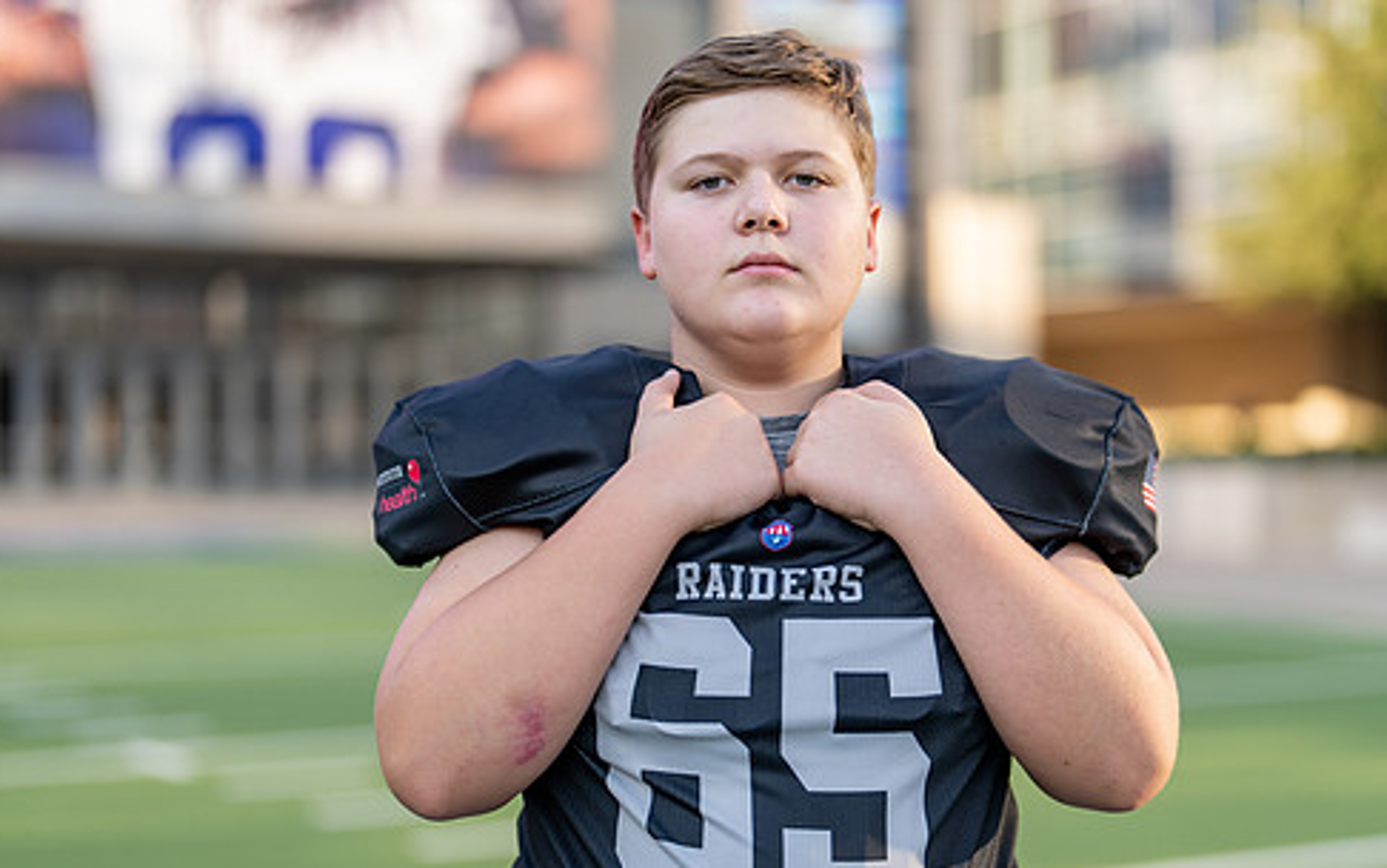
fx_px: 2760
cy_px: 469
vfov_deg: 17.9
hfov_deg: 28.1
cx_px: 852
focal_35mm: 73
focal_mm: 50
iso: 100
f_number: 1.2
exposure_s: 1/2500
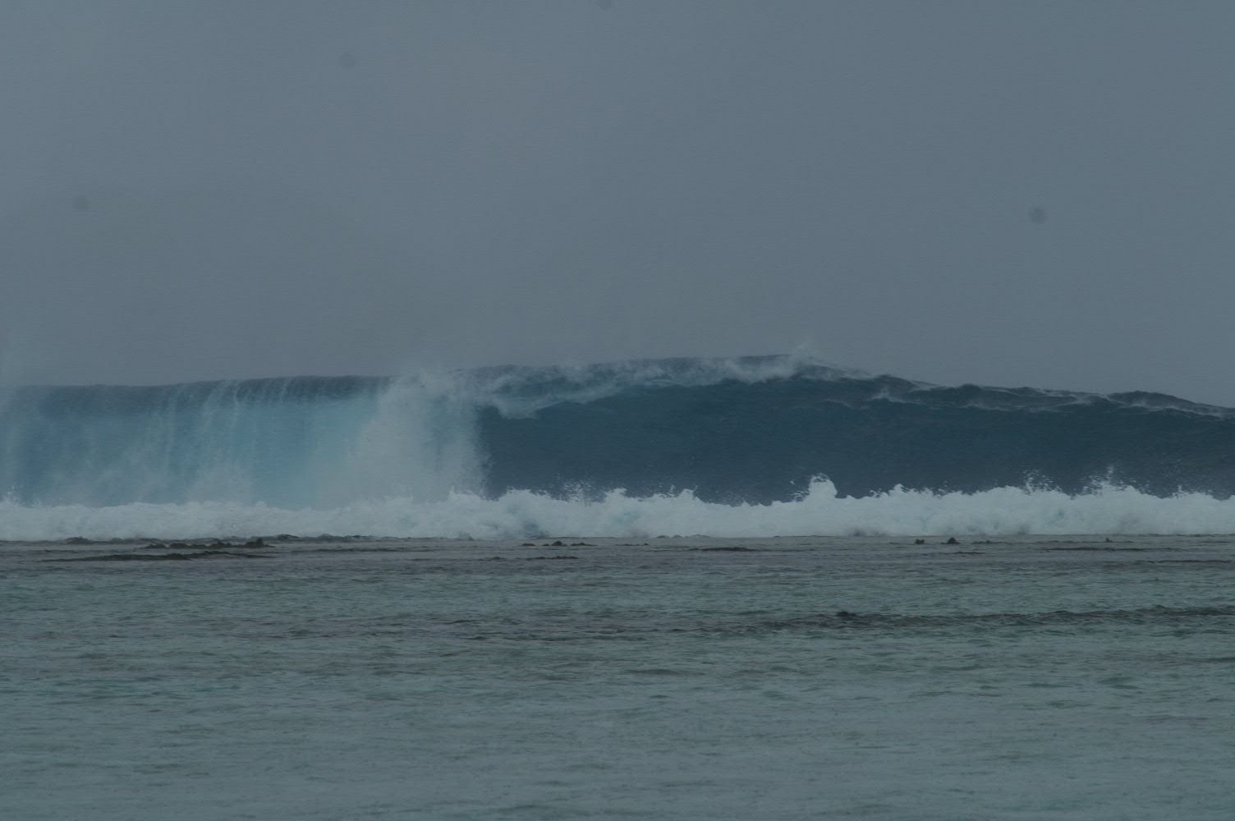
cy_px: 410
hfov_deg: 4.6
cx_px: 618
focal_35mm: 450
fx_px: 15424
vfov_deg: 3.0
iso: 100
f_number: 11
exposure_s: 1/250
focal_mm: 300
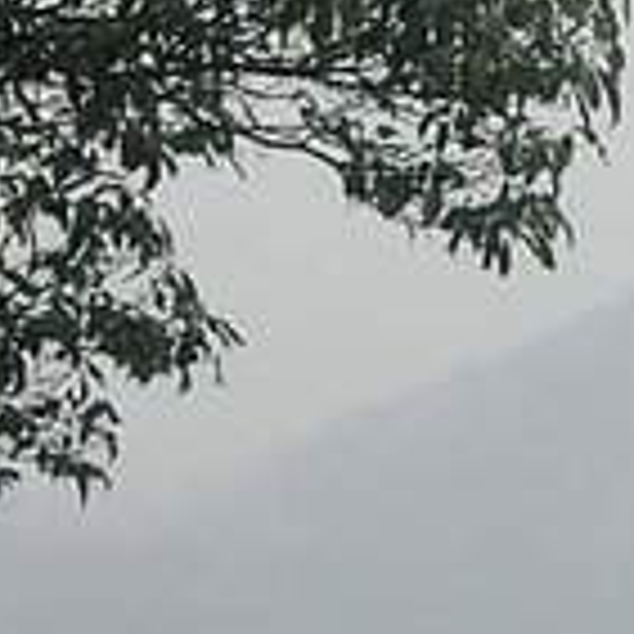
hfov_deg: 3.6
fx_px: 10134
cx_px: 953
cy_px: 731
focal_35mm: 489
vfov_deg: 3.6
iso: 200
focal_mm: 53
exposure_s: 1/180
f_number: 8
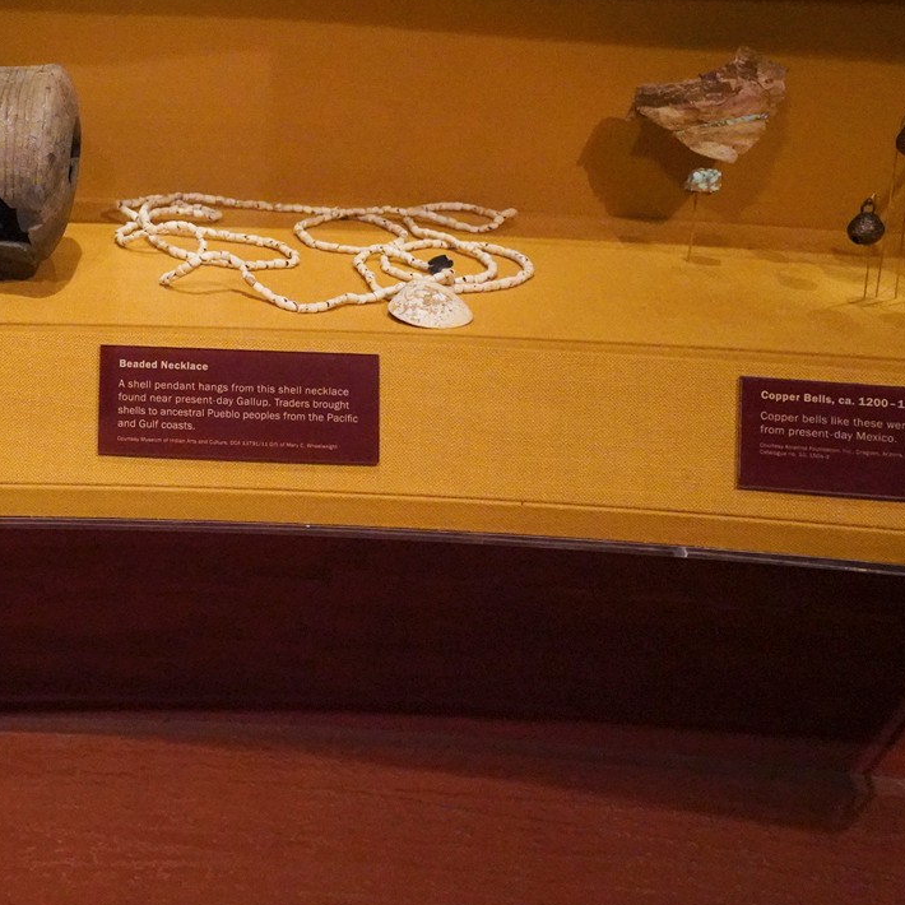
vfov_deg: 25.6
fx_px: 1982
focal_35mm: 67
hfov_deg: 23.9
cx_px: -117
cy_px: 284
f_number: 4
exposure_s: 1/100
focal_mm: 28
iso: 12800
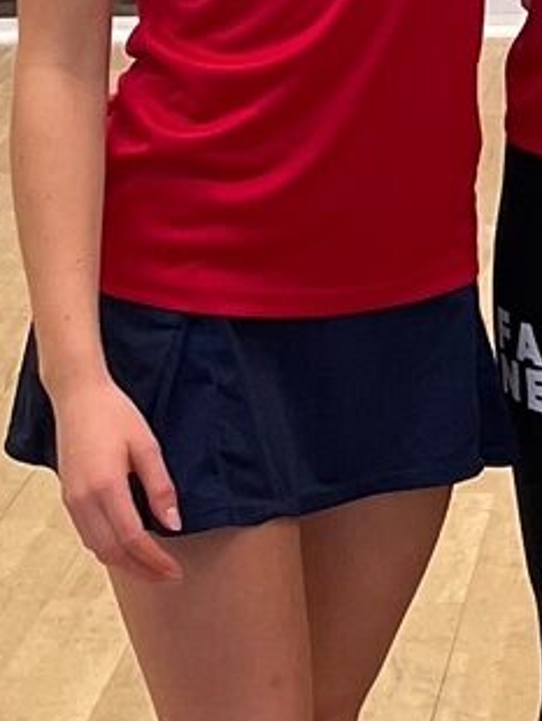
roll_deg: -0.9
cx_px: 1017
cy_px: -347
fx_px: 3523
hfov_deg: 8.4
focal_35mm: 169
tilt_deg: -4.5
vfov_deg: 11.2
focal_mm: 4.2
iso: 125
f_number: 1.6
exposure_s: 1/100
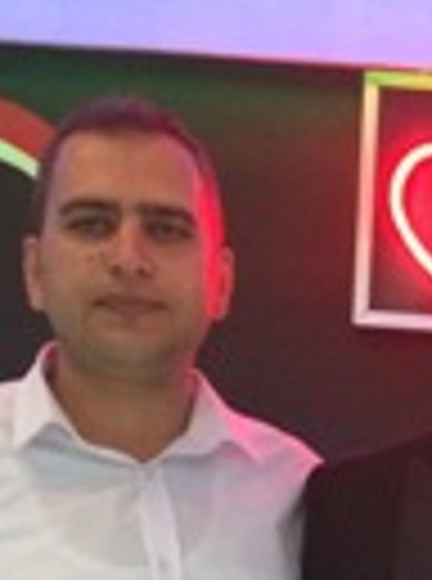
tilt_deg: -2.6
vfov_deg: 18.6
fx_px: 1689
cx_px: 594
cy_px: 674
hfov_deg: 13.9
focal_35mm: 101
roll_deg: -2.0
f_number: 2.2
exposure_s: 1/17
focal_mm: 4.15
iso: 320
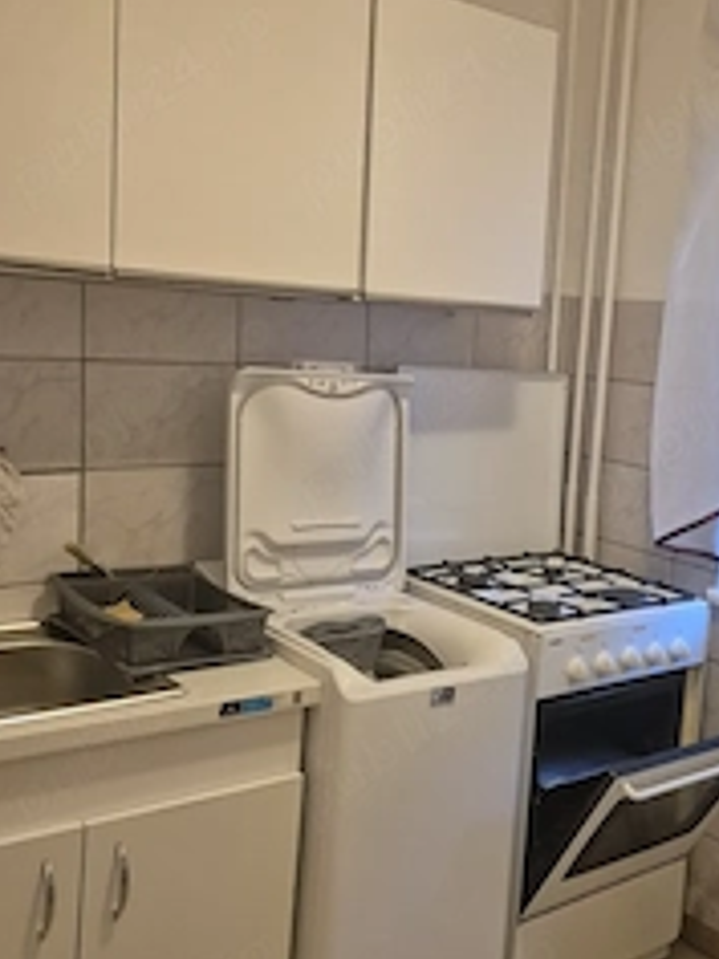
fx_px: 1080
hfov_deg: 35.7
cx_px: 569
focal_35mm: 39
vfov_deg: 47.9
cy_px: 480
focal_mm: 5.4
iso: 1000
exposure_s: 1/100
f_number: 1.8
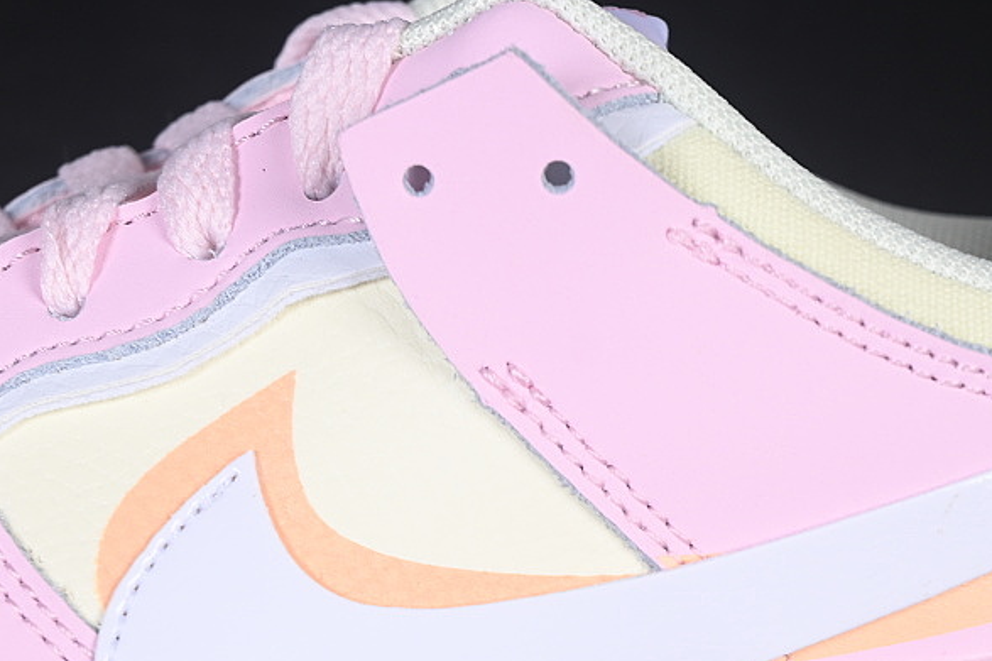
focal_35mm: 138
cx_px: 478
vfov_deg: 9.9
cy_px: 605
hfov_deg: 14.9
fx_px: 3801
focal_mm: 50
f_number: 7.1
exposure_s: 1/80
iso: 160
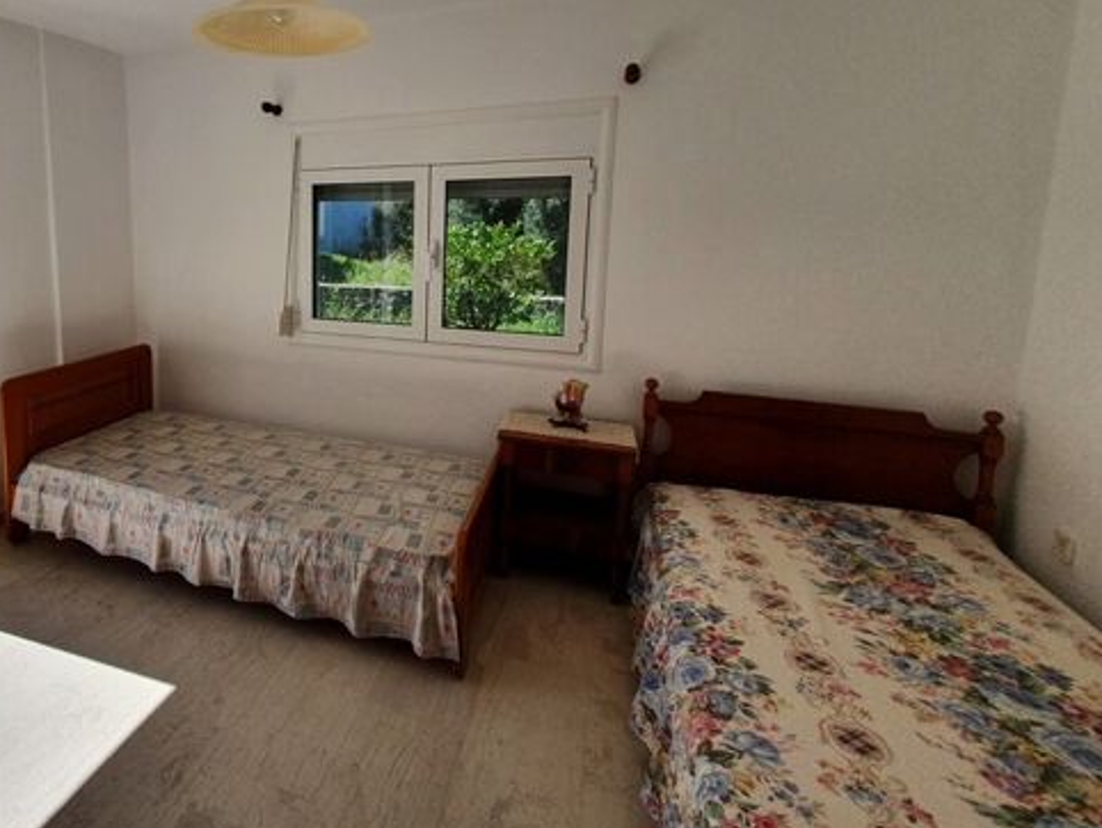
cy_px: 309
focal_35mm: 19
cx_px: 303
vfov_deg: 67.6
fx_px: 605
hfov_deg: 79.5
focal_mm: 1.8
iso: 50
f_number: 2.2
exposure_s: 1/988
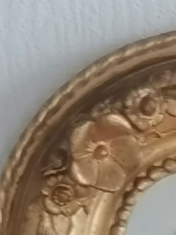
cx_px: 121
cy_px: 216
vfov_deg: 7.1
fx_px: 1885
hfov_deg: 5.3
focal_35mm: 278
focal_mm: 5.3
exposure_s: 1/33.3
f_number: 1.8
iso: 250
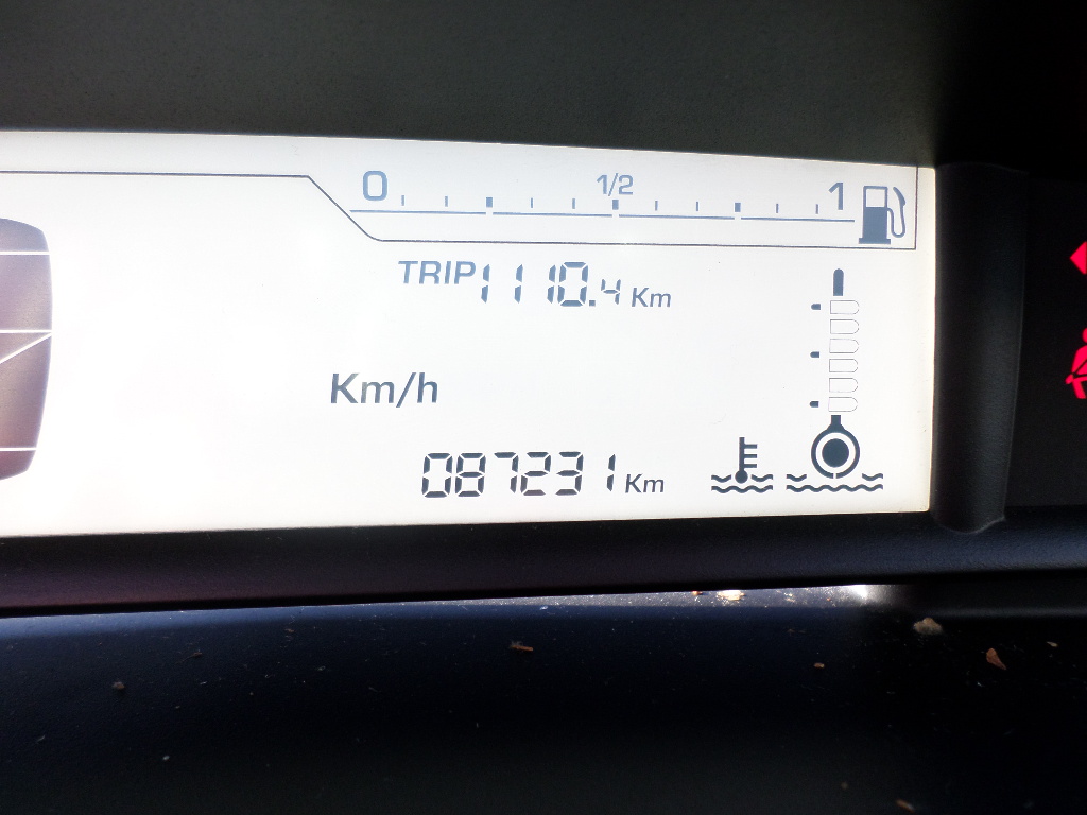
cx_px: 544
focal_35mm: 25
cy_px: 408
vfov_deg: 54.9
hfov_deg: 69.4
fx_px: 785
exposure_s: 1/30
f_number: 2.5
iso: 80
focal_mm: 4.5
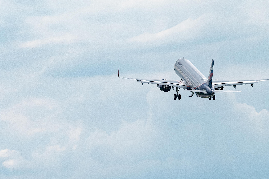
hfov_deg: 4.6
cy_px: 76
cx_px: 295
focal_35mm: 449
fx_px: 3356
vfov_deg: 3.1
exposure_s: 1/3200
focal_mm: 200
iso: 400
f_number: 8
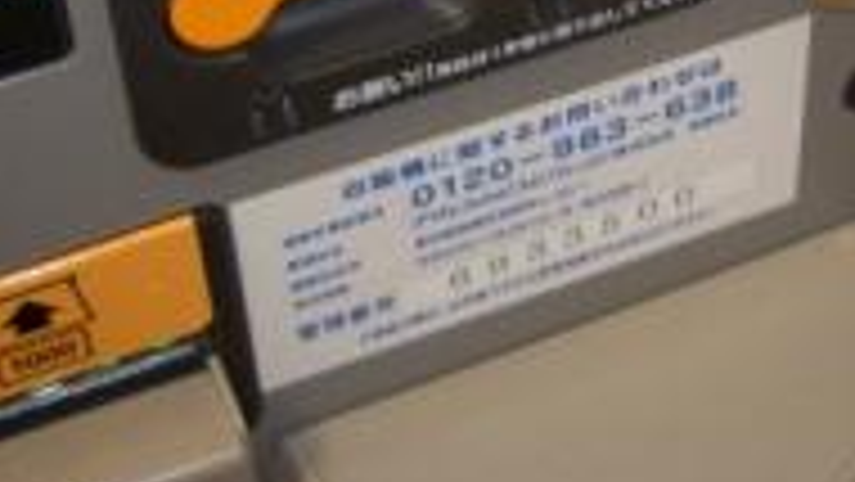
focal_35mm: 90
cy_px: -243
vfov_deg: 12.8
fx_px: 2041
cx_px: 644
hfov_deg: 23.4
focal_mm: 5.8
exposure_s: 1/60
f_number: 2.6
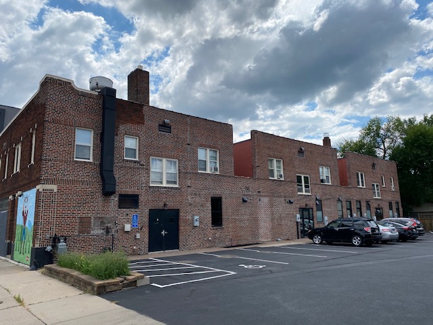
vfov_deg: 53.1
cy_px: 162
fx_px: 325
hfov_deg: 67.3
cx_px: 216
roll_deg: +1.9
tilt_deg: +10.8
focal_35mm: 26
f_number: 1.8
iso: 32
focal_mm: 4.25
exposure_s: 1/5025
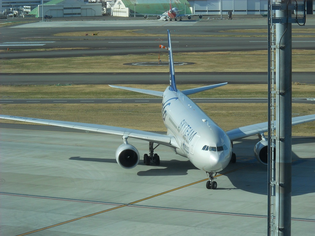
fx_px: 1319
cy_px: 118
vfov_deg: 10.2
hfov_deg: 13.6
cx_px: 158
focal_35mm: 145
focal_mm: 24.03
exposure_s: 1/250
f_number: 6.7
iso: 80
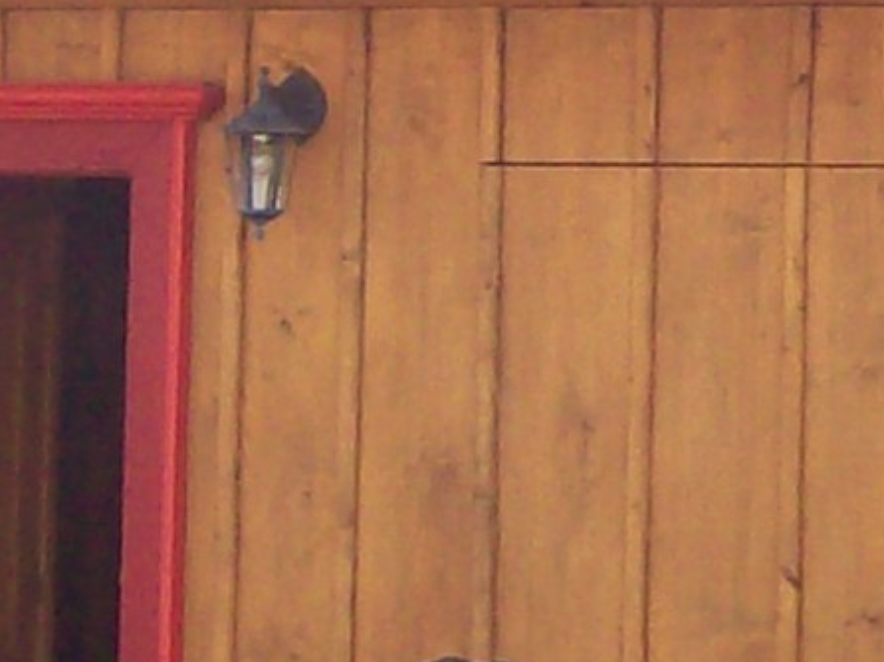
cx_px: 1062
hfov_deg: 8.5
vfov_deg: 6.4
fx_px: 5870
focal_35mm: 230
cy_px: 0
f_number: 2.7
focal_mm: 6
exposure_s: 1/176
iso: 80
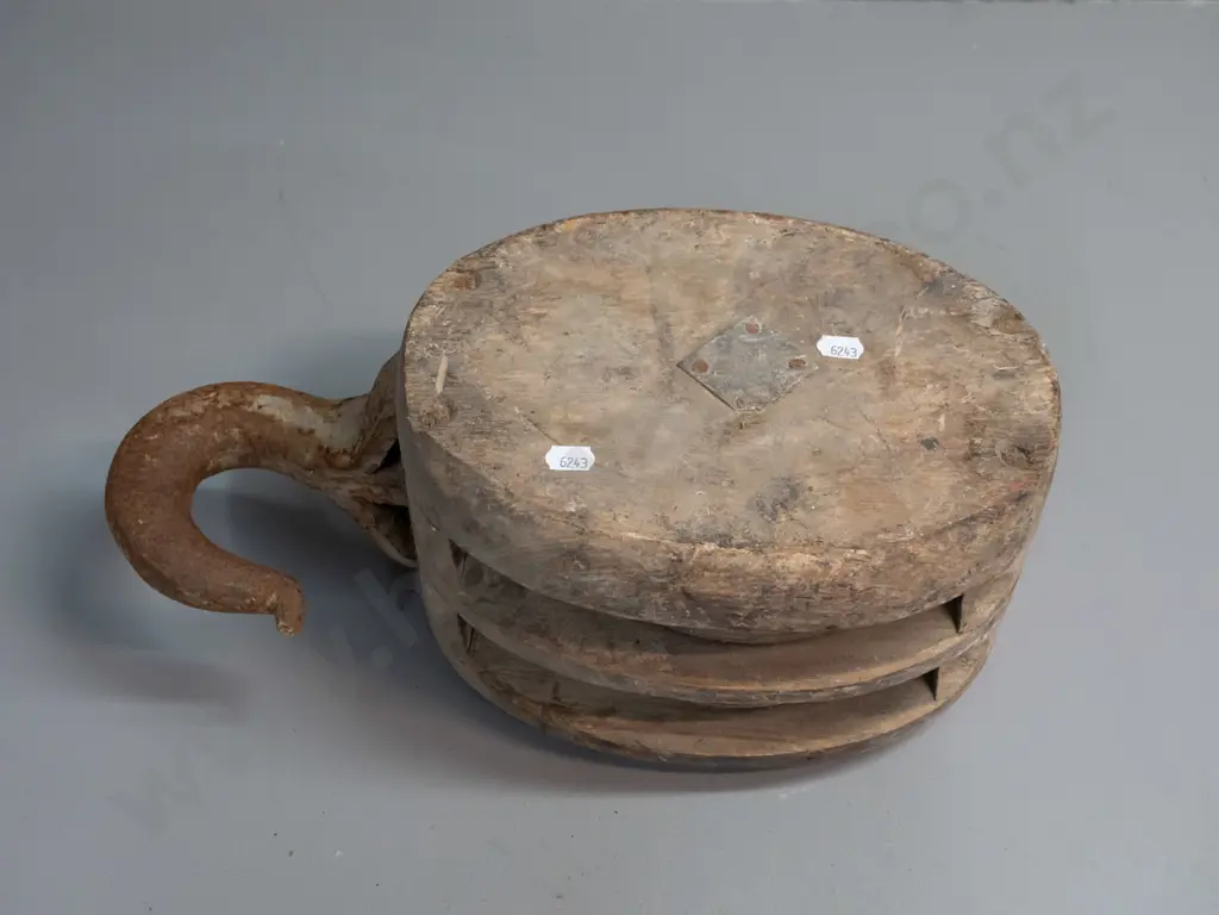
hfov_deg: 42.9
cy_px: 458
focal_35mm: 44
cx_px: 610
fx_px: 1549
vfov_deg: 32.9
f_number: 6.3
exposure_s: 1/60
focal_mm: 22
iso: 2000
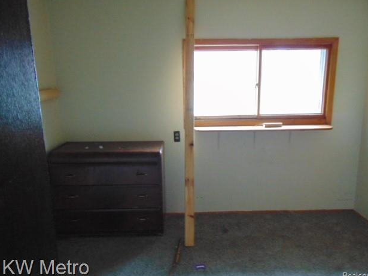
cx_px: 190
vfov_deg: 53.1
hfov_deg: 67.3
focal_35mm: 26
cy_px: 138
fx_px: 277
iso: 400
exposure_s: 1/20
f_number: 3
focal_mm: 4.5
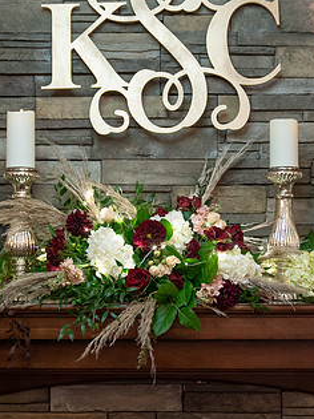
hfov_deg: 23.6
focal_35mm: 62
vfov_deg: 31.2
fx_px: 750
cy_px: 199
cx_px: 151
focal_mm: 34
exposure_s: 1/100
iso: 2000
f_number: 2.8
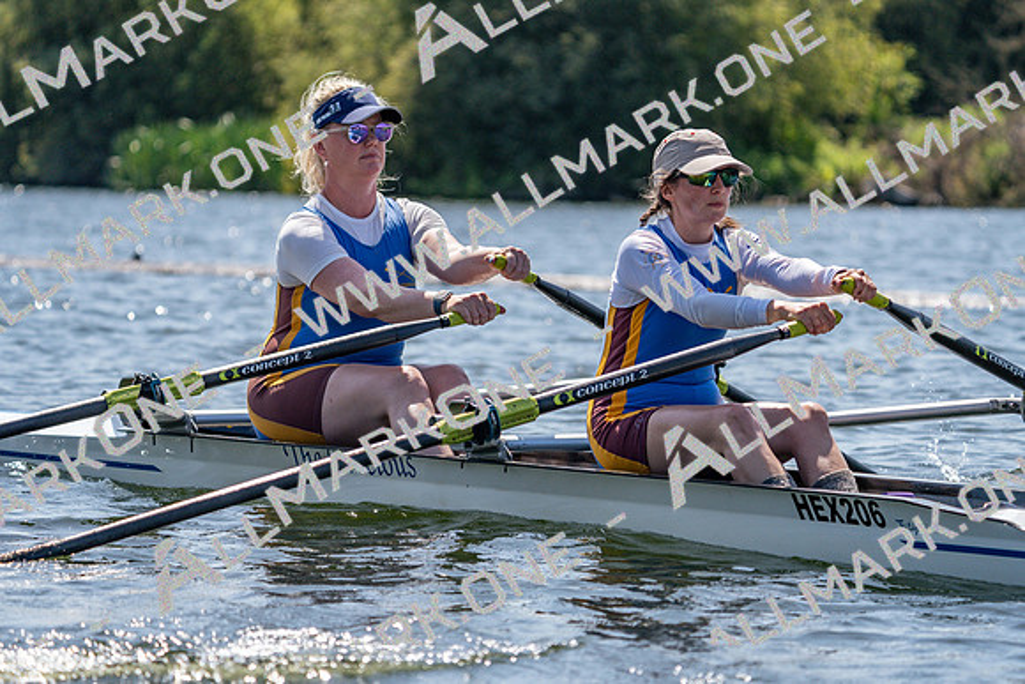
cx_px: 512
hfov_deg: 10.3
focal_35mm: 200
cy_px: 342
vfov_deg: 6.9
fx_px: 5696
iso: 250
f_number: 5.6
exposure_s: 1/2000
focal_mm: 200
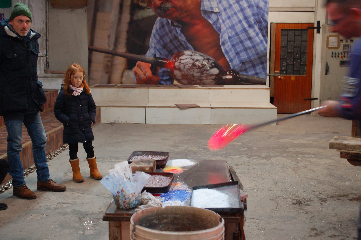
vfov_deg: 28.0
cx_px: 180
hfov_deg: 41.1
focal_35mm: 48
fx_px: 481
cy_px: 120
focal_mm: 32
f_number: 5
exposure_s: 1/15
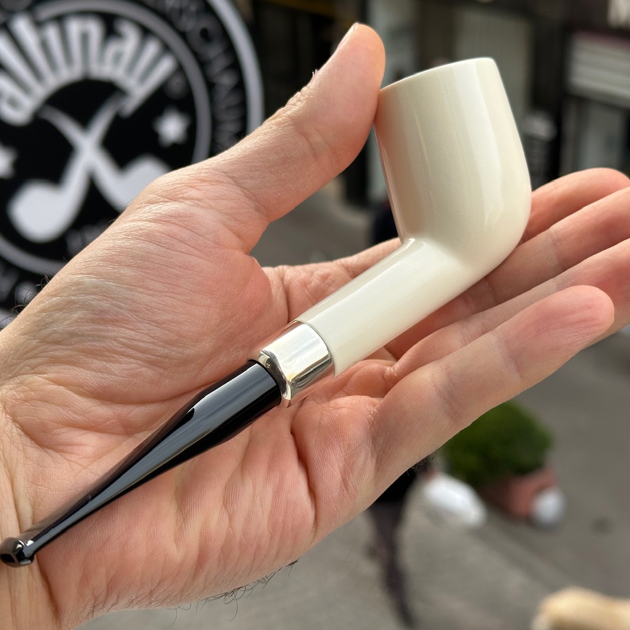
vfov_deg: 30.0
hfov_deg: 30.0
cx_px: 290
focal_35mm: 57
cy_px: 313
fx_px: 1174
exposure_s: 1/864
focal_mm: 6.86
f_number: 1.78
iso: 64
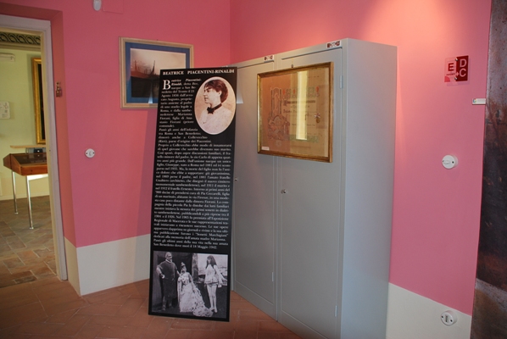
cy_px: 170
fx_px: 381
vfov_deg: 48.0
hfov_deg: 67.3
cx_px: 254
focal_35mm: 27
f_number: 3.5
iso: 200
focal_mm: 18
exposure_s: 1/60
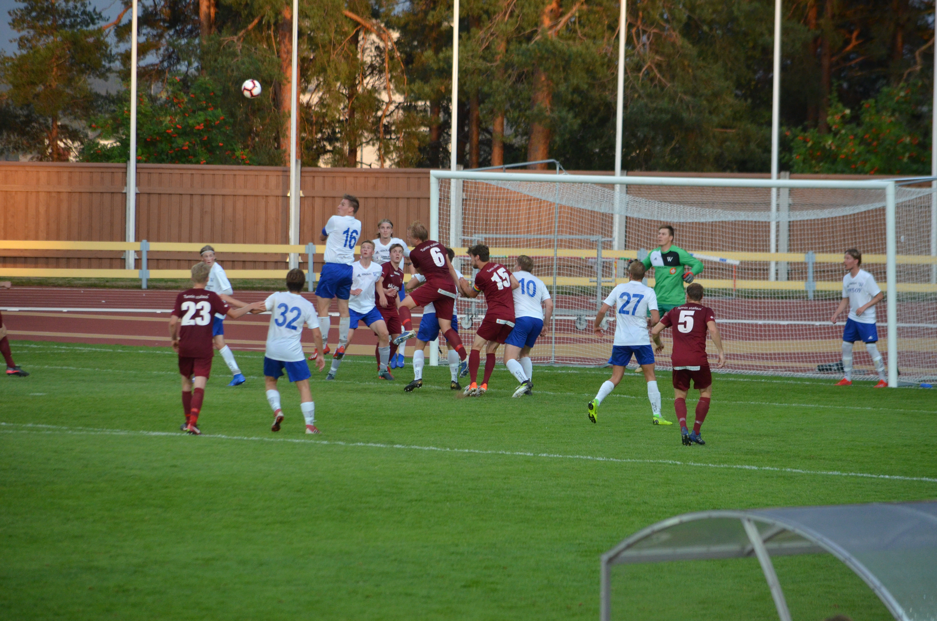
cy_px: 310
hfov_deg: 7.1
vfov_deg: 4.7
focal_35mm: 292
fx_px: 7597
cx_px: 468
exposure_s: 1/1250
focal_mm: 195
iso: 1250
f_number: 5
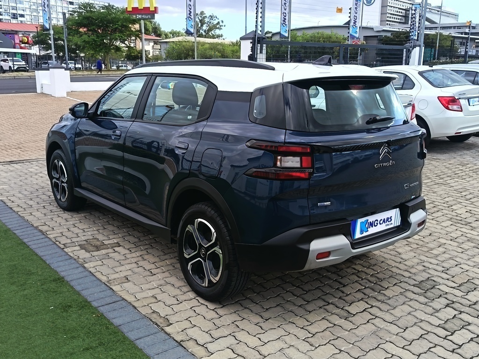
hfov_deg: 52.6
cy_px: 180
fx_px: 484
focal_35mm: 35
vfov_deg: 40.7
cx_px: 240
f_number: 1.75
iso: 100
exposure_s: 1/228
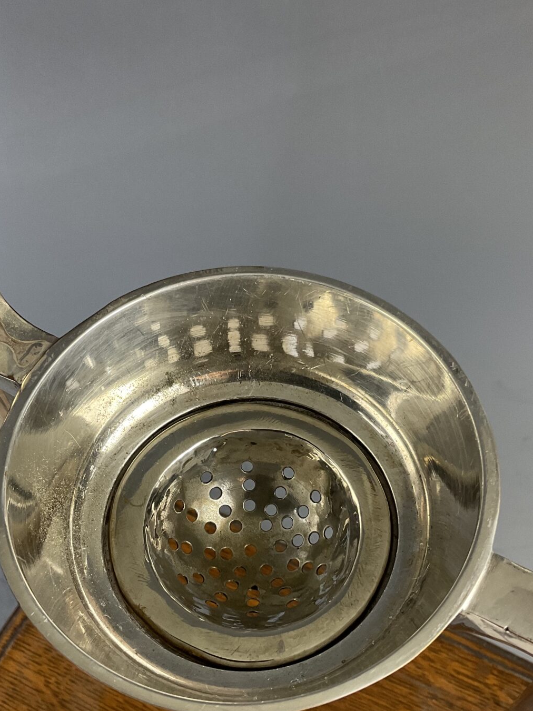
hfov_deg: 32.9
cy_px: 429
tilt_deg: -60.7
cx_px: 251
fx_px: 904
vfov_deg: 42.7
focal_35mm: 44
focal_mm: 3
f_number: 1.8
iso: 64
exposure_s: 1/83
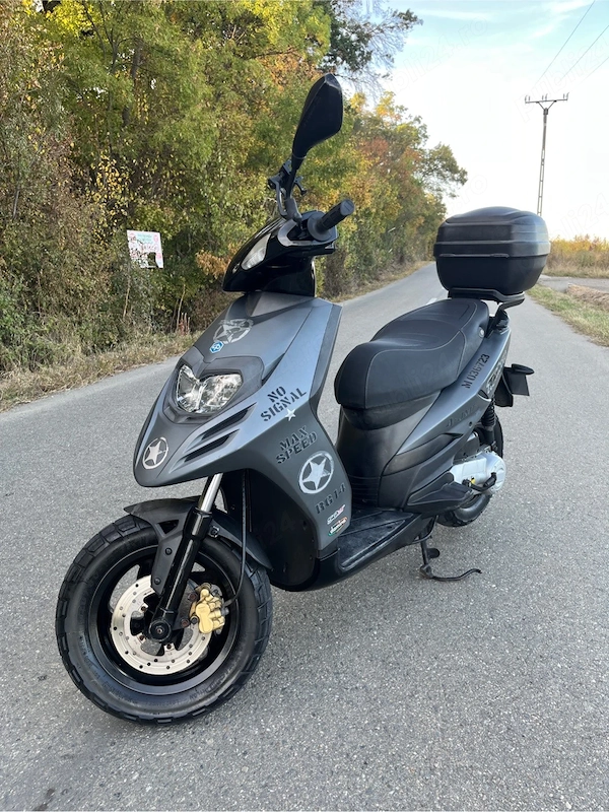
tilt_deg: -13.9
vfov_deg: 67.3
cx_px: 304
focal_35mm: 26
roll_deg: +1.4
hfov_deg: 53.1
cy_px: 406
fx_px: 610
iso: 40
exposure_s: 1/121
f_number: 1.6
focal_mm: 5.1
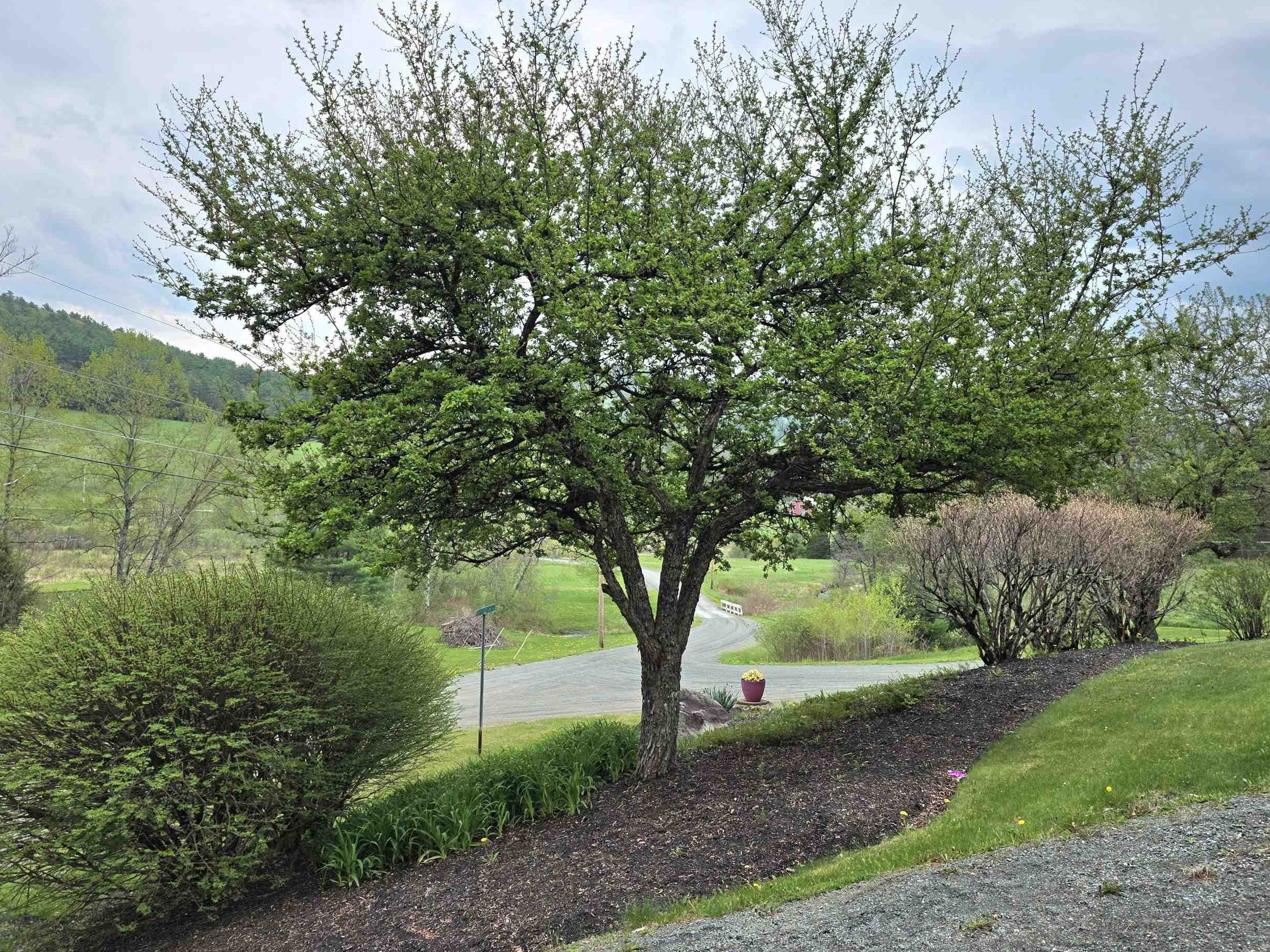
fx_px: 1064
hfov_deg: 61.7
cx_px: 628
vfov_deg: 48.2
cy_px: 427
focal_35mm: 29
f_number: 1.7
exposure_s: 1/3333
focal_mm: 6.25
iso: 80
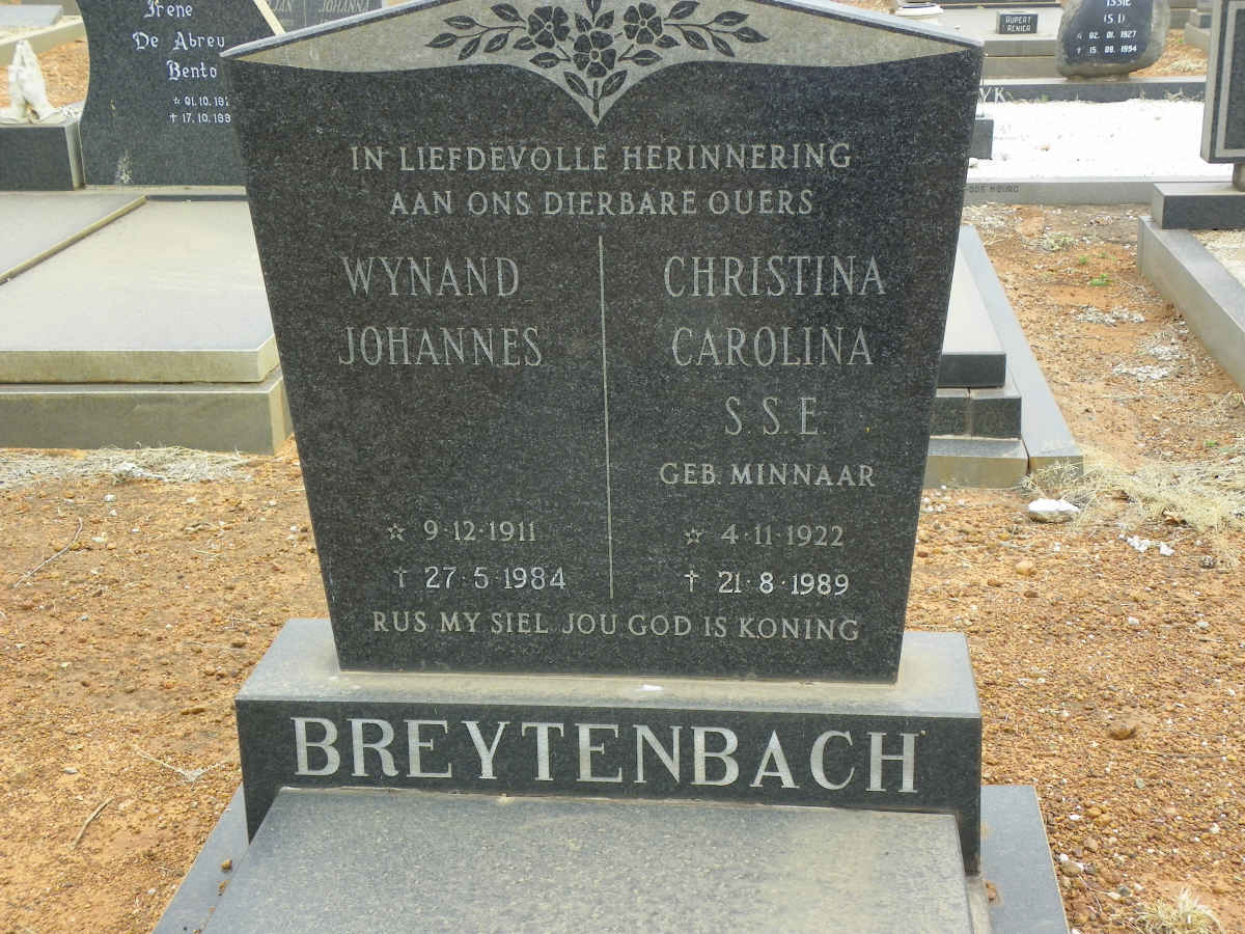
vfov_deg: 28.0
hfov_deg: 36.8
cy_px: 467
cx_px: 622
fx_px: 1870
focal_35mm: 52
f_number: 3.5
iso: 64
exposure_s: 1/200
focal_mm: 9.2
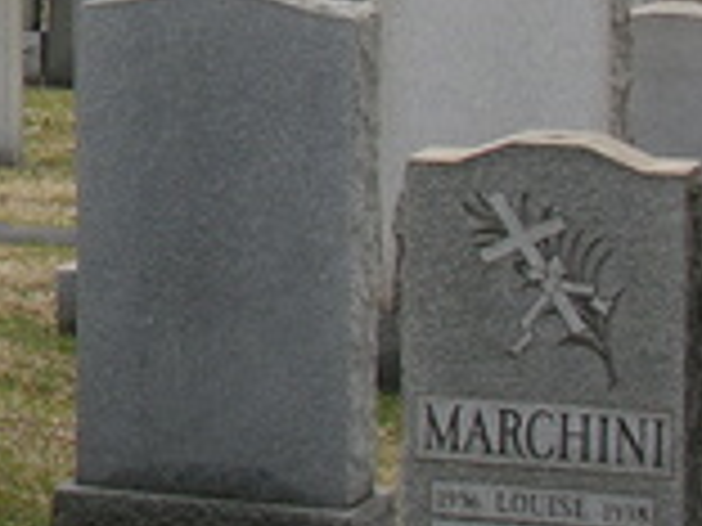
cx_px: -945
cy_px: -324
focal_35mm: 325
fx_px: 6591
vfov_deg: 4.5
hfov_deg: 5.9
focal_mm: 16.4
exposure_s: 1/42.7
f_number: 4.5
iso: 50
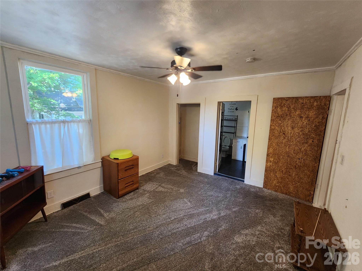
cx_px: 181
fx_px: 136
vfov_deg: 89.9
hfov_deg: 106.2
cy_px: 136
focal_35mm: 13
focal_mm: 2.2
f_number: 2.2
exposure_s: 1/60
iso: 320
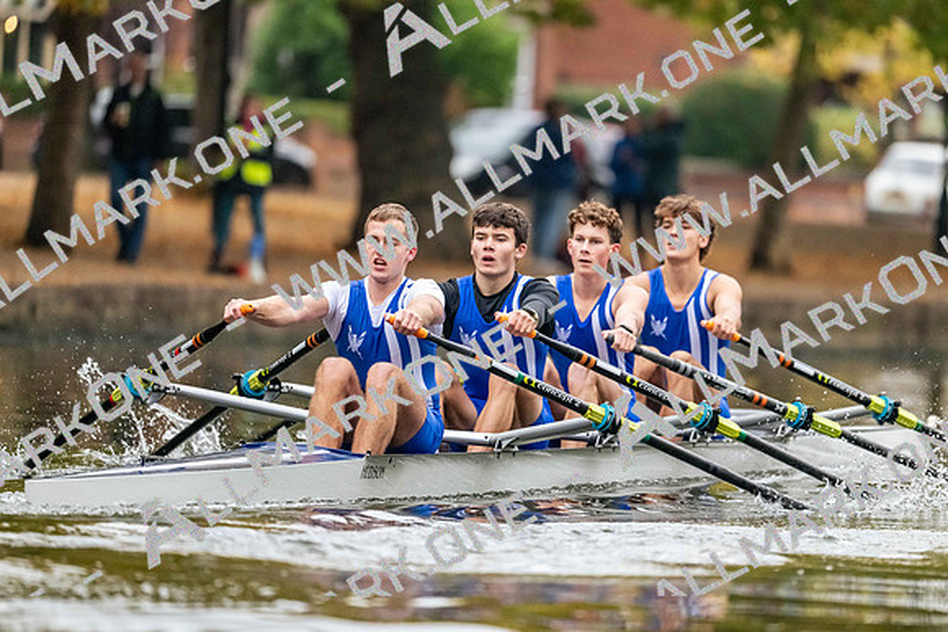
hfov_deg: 5.2
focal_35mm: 400
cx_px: 474
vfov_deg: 3.4
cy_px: 316
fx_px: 10535
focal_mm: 400
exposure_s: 1/2500
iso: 7200
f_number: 4.5
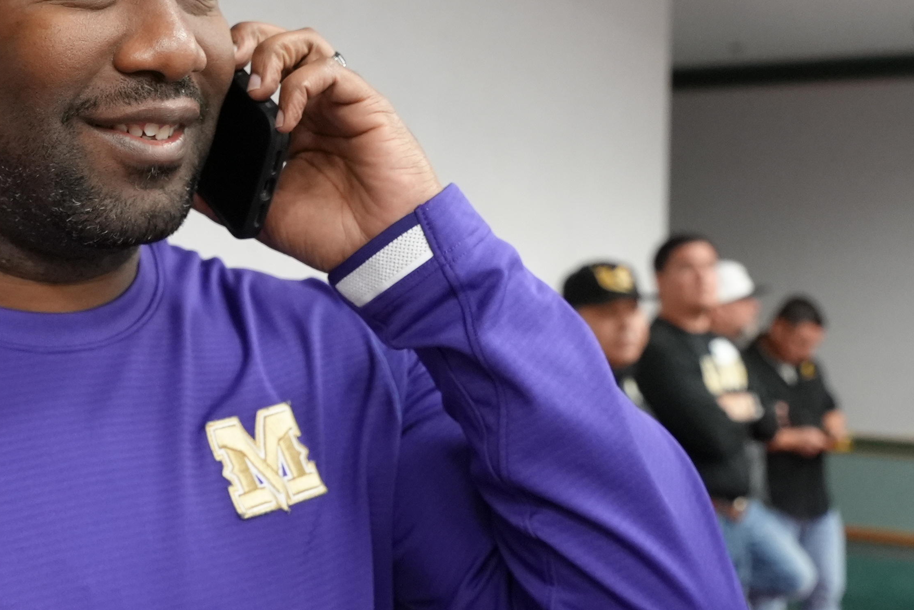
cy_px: 250
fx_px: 1346
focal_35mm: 53
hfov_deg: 36.3
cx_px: 194
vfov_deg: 25.5
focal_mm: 28
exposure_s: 1/160
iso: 6400
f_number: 4
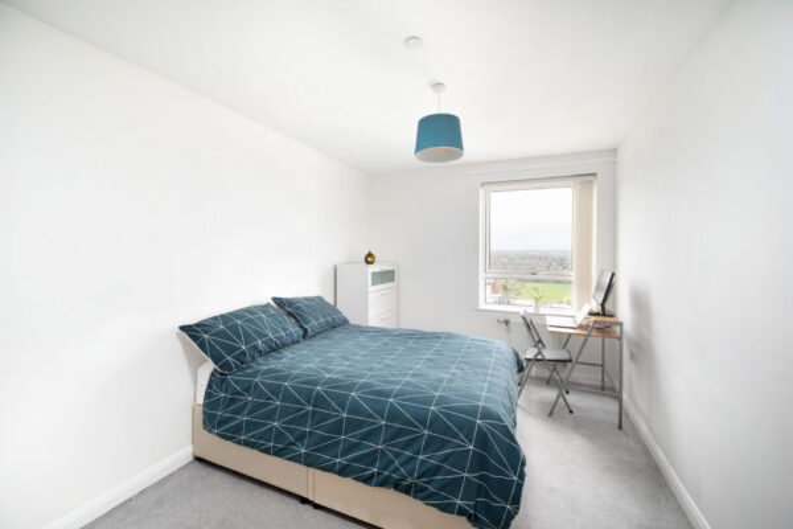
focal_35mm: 14
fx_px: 308
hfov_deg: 104.3
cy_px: 264
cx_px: 396
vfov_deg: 81.2
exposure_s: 1/50
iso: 400
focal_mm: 14
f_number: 7.1
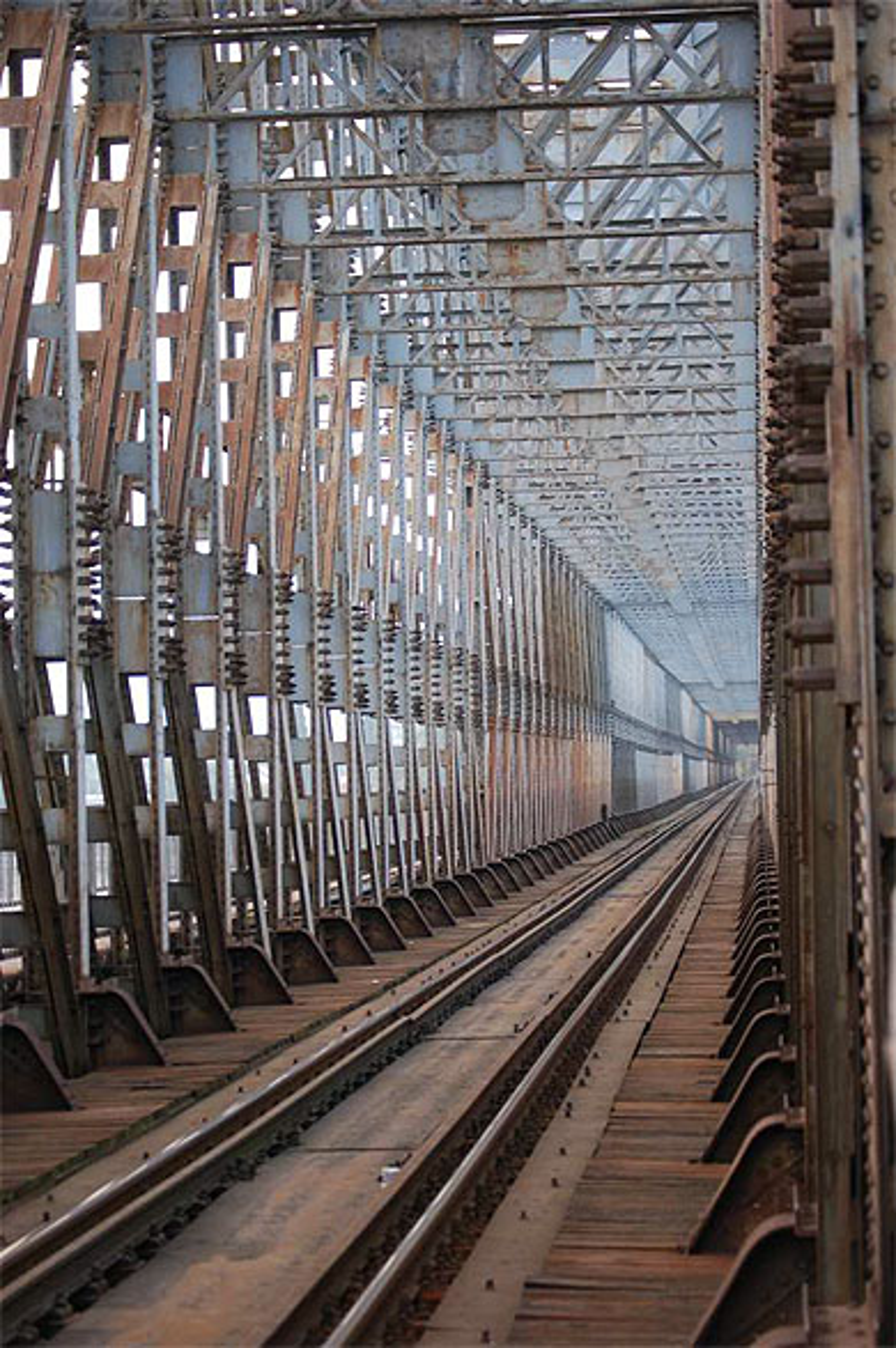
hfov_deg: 16.5
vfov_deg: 24.6
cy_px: 674
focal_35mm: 82
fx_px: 3087
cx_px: 448
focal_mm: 55
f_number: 4
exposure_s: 1/60
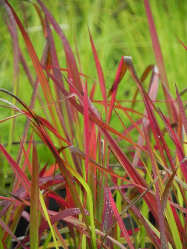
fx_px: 3465
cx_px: 94
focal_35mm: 481
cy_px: 124
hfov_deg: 3.1
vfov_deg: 4.1
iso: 160
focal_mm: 85.6
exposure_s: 1/60
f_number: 5
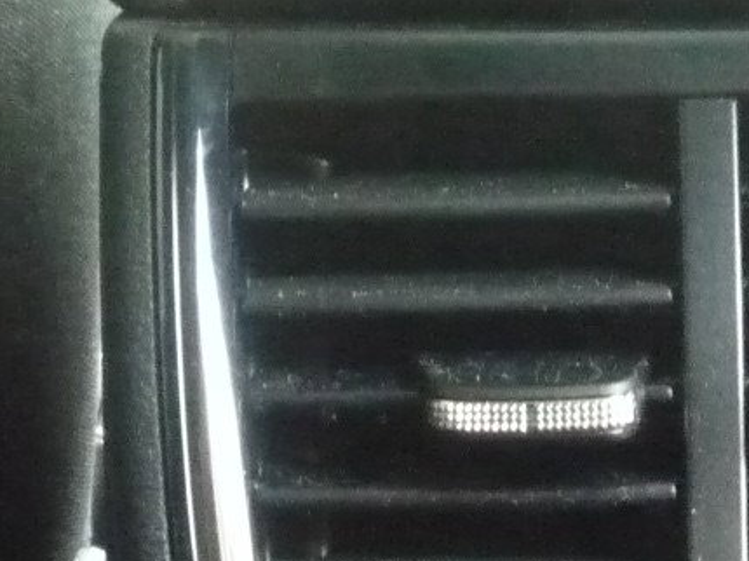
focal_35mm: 143
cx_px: 557
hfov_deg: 13.8
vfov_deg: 10.1
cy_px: 765
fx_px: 3092
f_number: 3.3
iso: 800
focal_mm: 5.2
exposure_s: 1/13
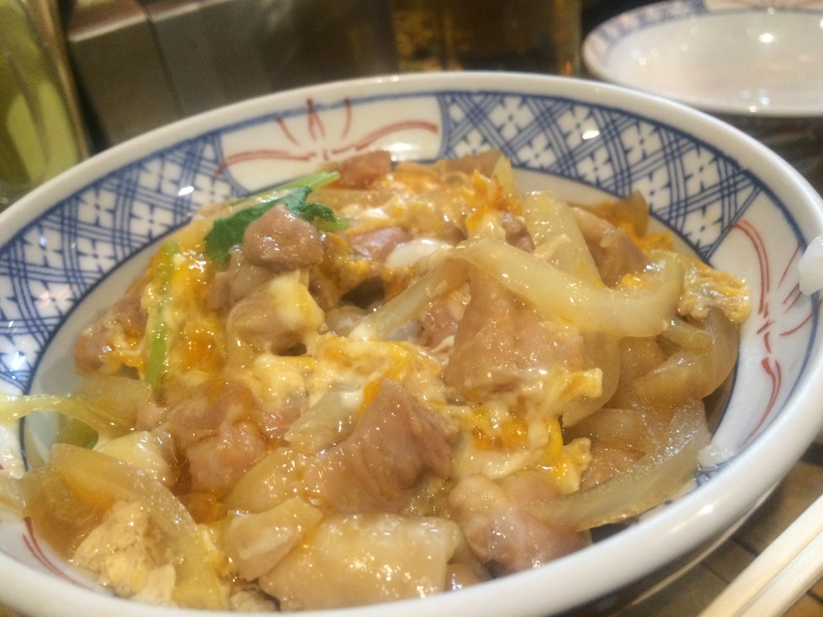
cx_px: 412
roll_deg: +8.4
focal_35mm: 29
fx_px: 689
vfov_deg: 48.2
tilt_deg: -36.7
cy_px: 308
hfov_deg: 61.7
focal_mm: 4.15
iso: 200
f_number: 2.2
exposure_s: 1/30
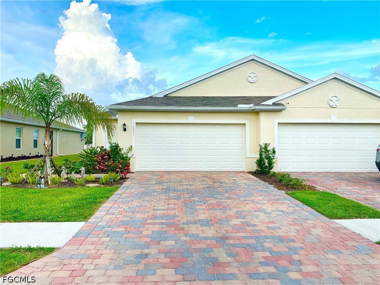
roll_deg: -0.5
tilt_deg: +1.0
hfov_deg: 67.3
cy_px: 142
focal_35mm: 26
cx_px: 190
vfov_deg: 53.1
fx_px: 285
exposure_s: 1/1206
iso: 32
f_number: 1.8
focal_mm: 4.25
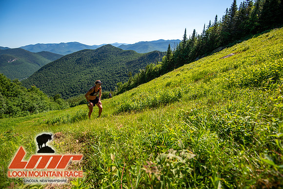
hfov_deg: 96.8
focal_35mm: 16
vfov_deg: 73.7
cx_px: 142
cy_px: 94
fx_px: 126
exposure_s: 1/500
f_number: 5
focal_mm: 16
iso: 100
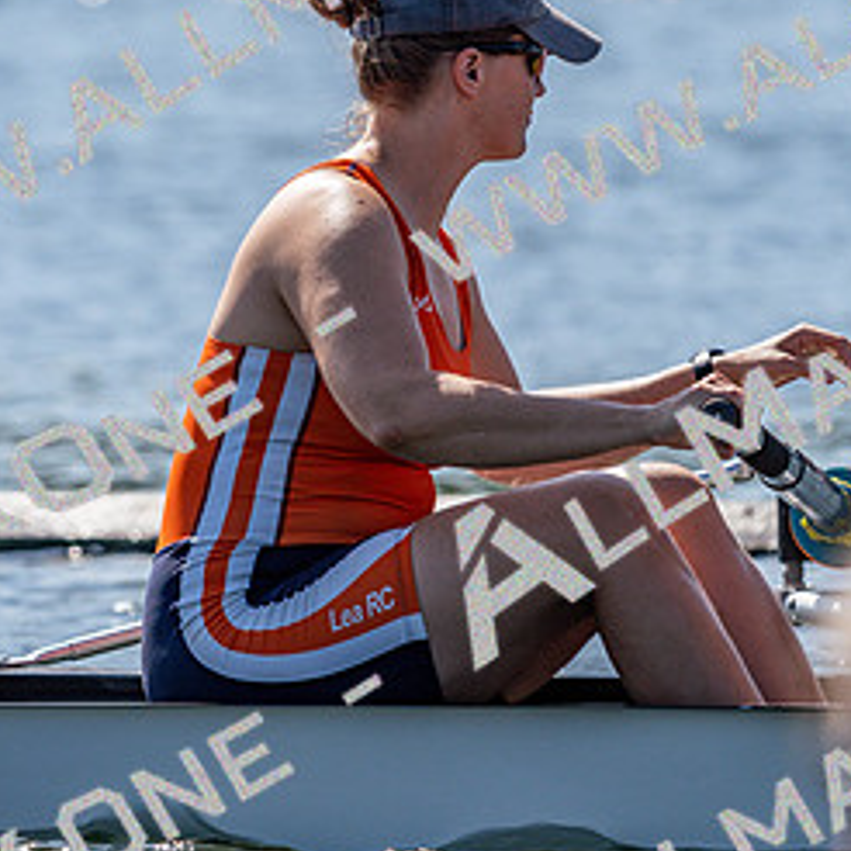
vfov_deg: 2.5
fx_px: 19692
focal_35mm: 708
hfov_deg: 2.5
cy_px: 341
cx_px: 159
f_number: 6.3
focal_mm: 353
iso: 250
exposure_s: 1/2000
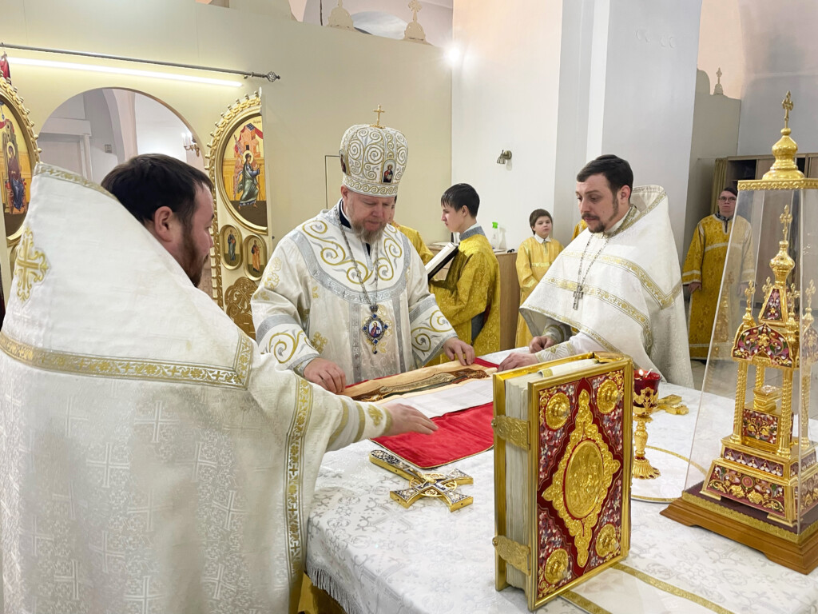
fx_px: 614
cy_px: 307
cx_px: 409
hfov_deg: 67.3
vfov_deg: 53.1
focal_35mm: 26
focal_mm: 4.2
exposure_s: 1/50
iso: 100
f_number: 1.6
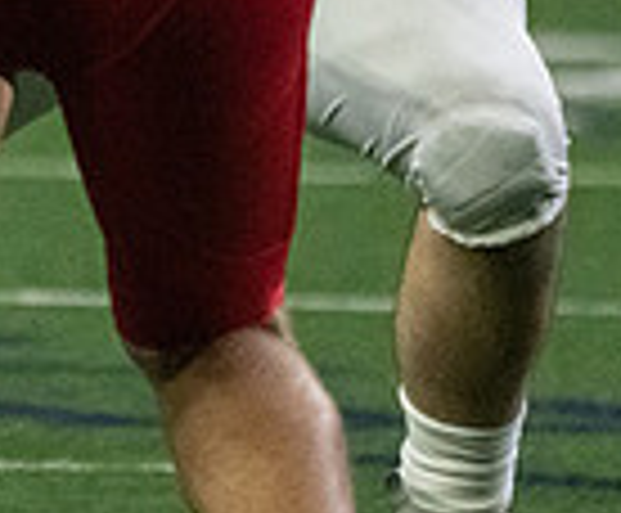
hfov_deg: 1.0
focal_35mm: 1978
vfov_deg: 0.8
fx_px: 36821
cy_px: -537
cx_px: 63
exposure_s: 1/1250
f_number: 5.6
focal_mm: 400
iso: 16000
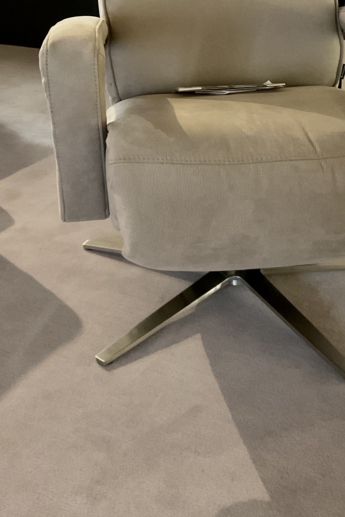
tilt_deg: -13.1
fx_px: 791
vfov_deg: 34.4
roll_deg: -0.6
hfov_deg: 24.6
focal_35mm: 55
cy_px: 62
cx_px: 188
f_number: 1.8
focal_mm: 3
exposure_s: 1/25
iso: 250
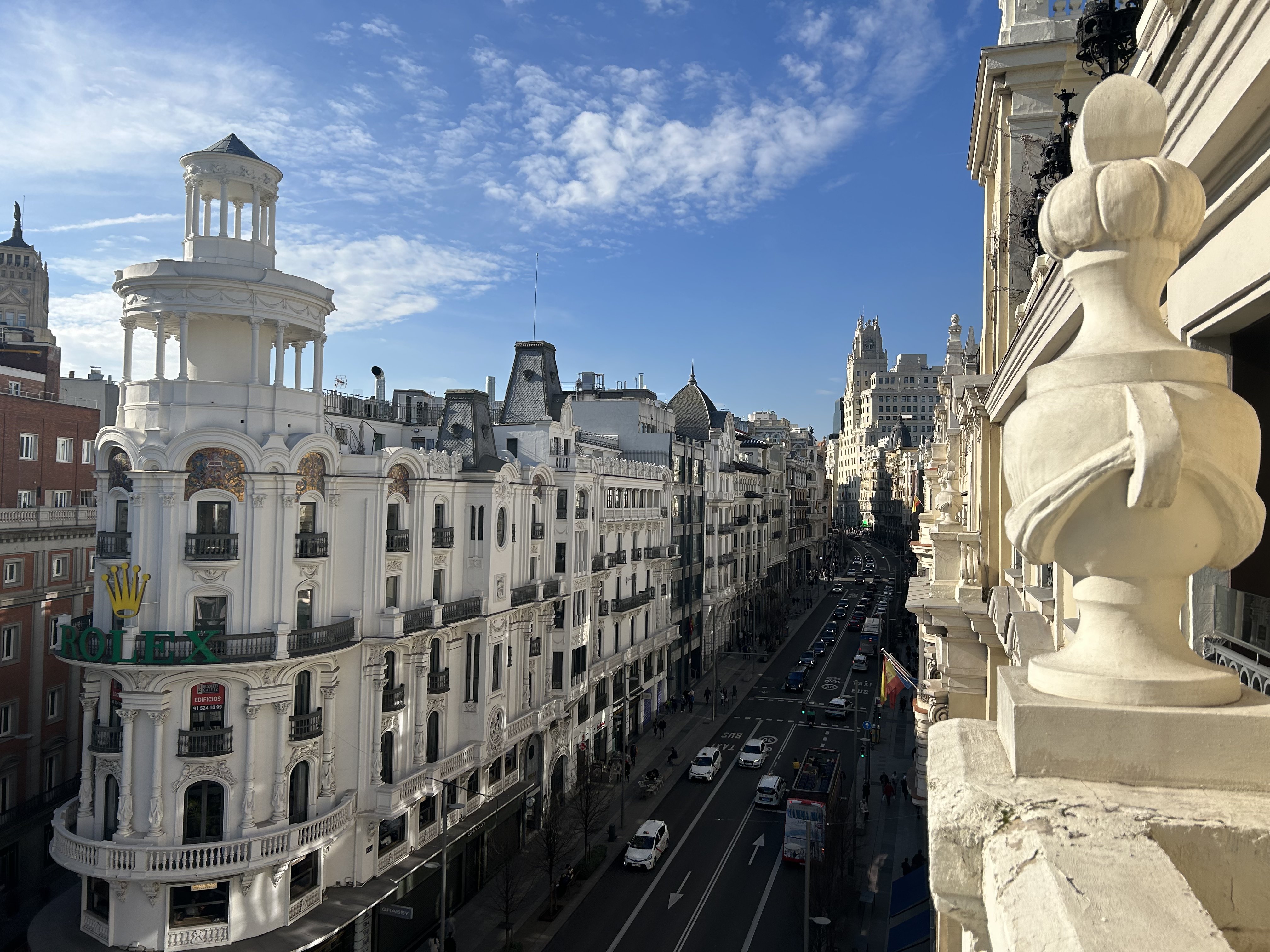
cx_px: 635
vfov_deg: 53.1
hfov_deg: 67.3
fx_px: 954
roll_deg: -0.3
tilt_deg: +3.2
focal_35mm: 26
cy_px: 476
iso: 50
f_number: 1.5
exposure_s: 1/5882
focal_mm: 5.7
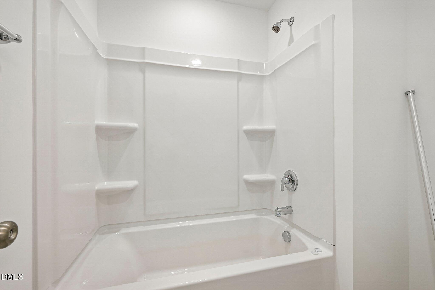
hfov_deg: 96.7
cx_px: 218
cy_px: 145
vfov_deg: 73.7
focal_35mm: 16
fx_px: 193
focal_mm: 16
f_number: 8
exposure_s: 1/15
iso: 140
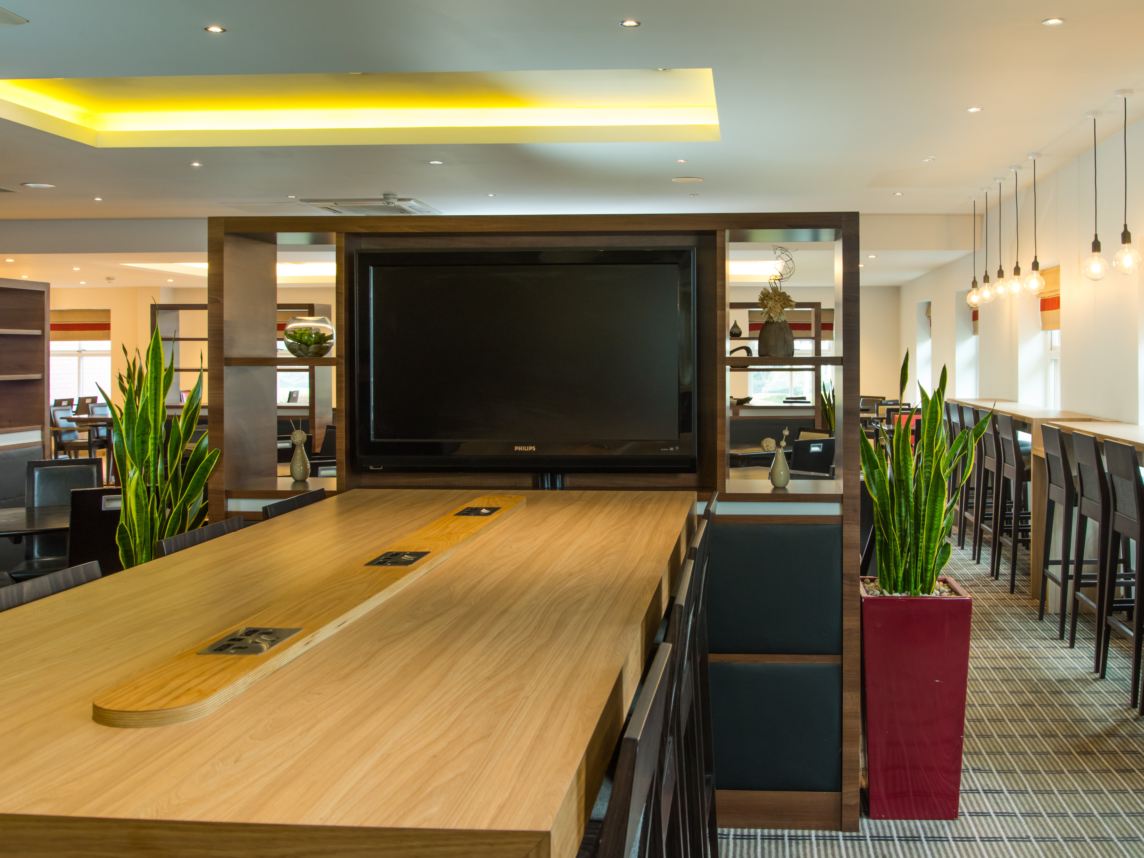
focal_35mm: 35
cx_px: 650
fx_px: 1157
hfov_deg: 52.5
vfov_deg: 40.7
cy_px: 429
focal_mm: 32
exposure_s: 1/4
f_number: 11
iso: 800
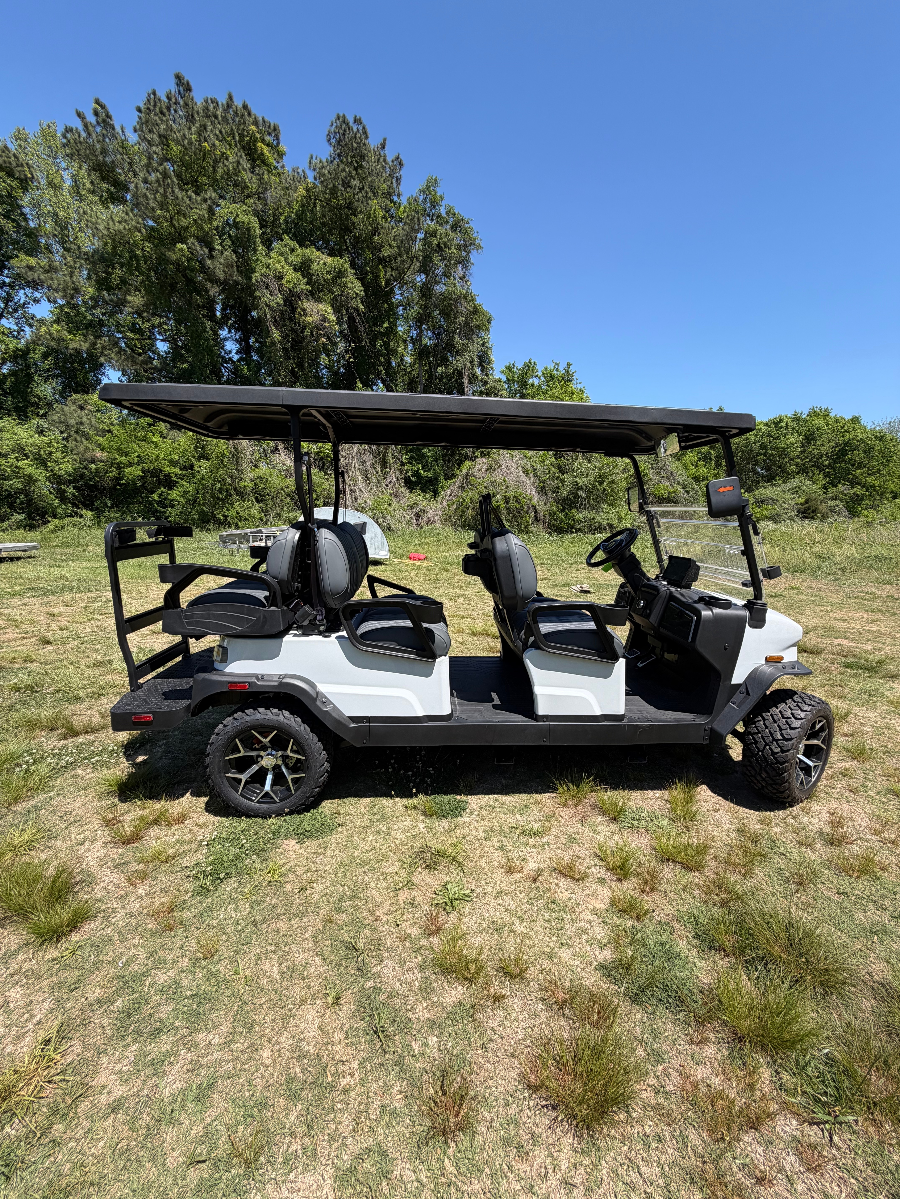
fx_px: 485
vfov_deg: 102.1
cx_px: 450
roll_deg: -0.4
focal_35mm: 14
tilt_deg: -9.1
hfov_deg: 85.7
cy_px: 600
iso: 32
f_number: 2.2
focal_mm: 2.22
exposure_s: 1/770
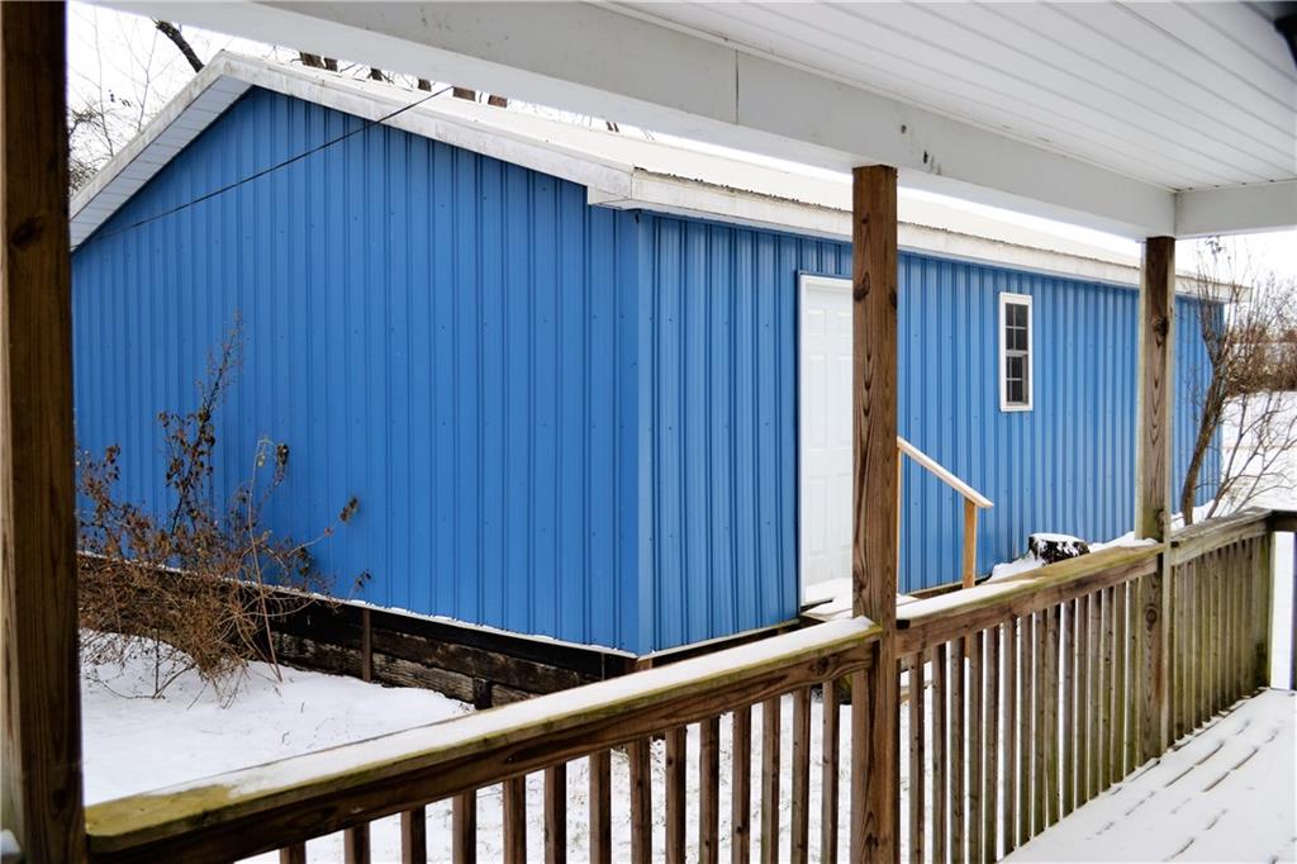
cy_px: 432
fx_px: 1297
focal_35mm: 36
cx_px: 648
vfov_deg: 36.8
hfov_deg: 53.1
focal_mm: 24
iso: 100
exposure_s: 1/250
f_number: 4
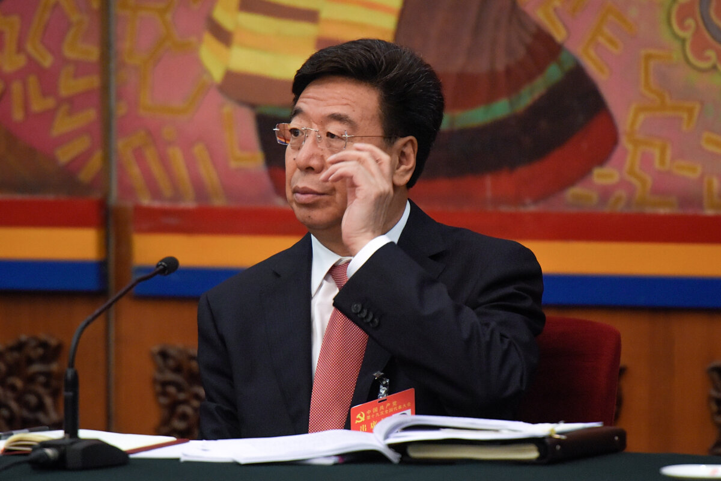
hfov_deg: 6.1
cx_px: 360
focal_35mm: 340
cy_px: 240
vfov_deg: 4.0
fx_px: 6809
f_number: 4.8
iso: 3200
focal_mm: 340
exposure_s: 1/160
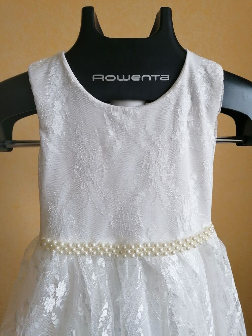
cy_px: 168
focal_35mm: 27
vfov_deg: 65.3
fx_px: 262
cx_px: 126
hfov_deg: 51.4
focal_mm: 4.75
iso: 100
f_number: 1.8
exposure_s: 1/100
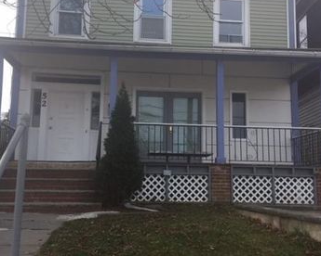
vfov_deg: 36.5
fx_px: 390
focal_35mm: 41
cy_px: 134
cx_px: 157
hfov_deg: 44.8
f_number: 2.2
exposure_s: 1/942
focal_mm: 4.15
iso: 32
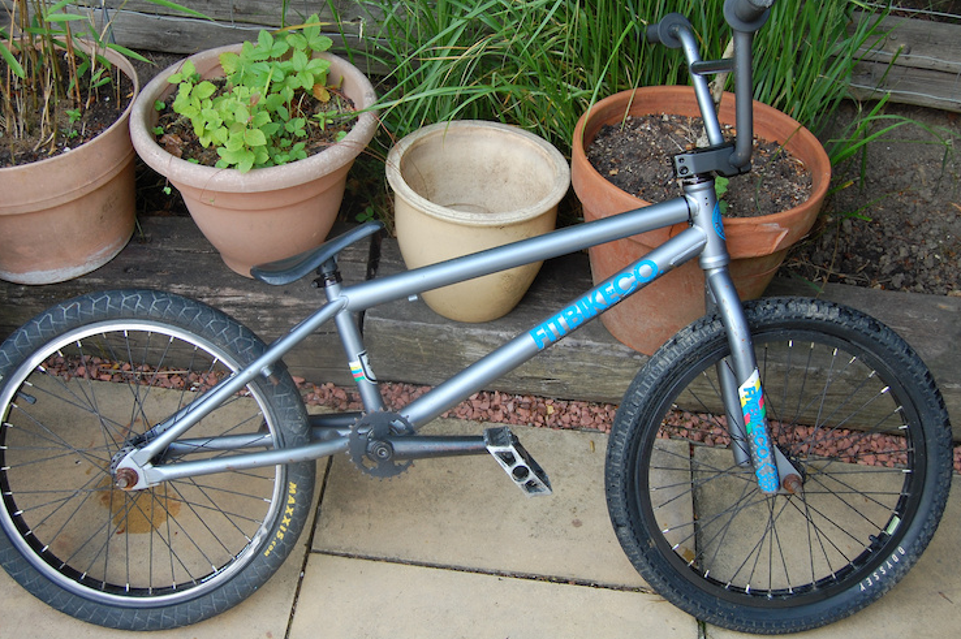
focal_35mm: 39
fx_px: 1040
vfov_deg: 34.1
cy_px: 297
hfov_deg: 49.6
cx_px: 470
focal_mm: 24
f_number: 5.6
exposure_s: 1/125
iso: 360
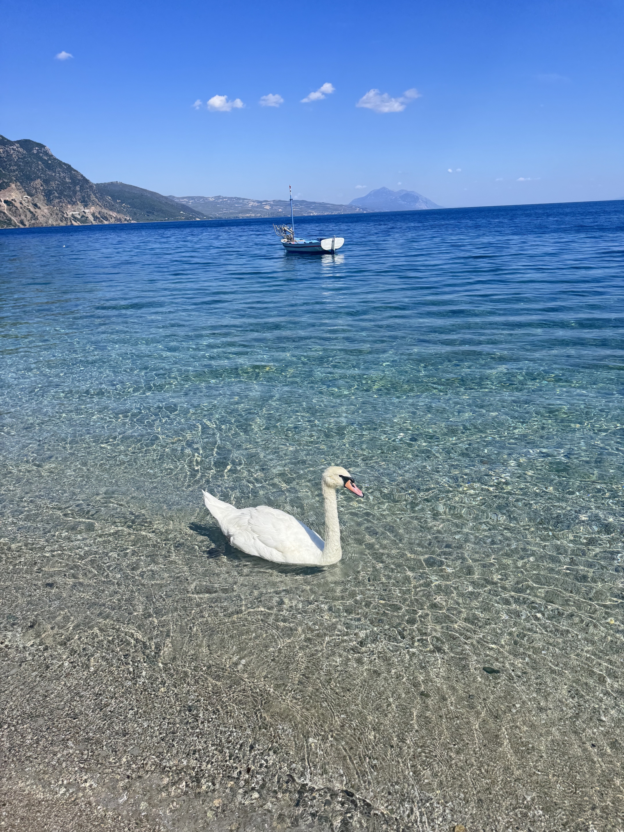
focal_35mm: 24
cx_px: 312
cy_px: 416
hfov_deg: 56.8
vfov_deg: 71.6
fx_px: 577
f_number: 1.78
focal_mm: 6.76
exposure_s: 1/4049
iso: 80
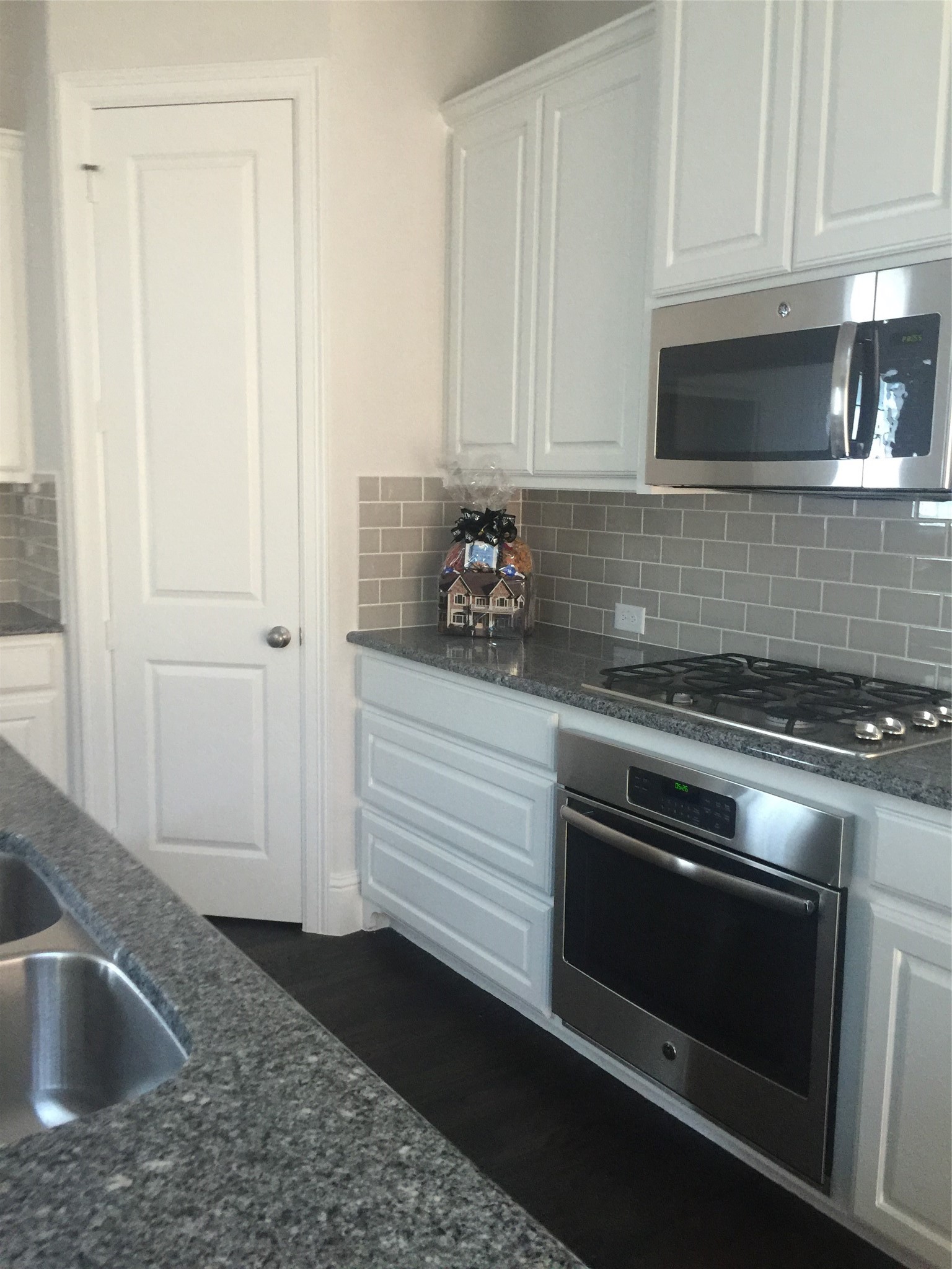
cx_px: 476
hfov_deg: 48.2
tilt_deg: -8.3
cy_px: 634
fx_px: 1063
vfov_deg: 61.7
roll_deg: -0.5
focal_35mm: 29
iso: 80
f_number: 2.2
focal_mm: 4.15
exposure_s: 1/15
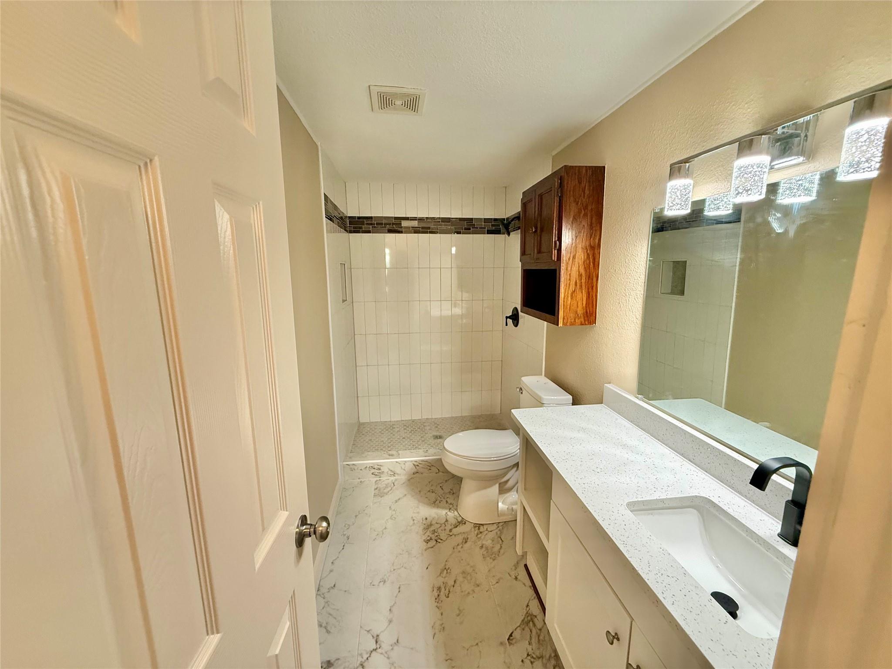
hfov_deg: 102.1
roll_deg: +0.3
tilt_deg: -9.7
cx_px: 446
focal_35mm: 14
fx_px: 361
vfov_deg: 85.7
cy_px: 334
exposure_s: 1/60
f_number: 2.2
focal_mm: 2.22
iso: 200
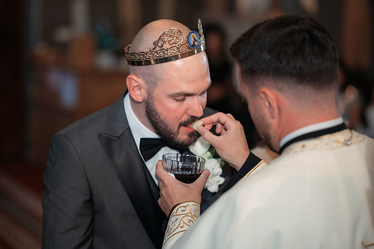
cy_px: 115
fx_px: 947
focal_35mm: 91
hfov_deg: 22.3
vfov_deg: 15.0
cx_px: 173
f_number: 1.8
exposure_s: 1/200
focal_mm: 85
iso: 1600
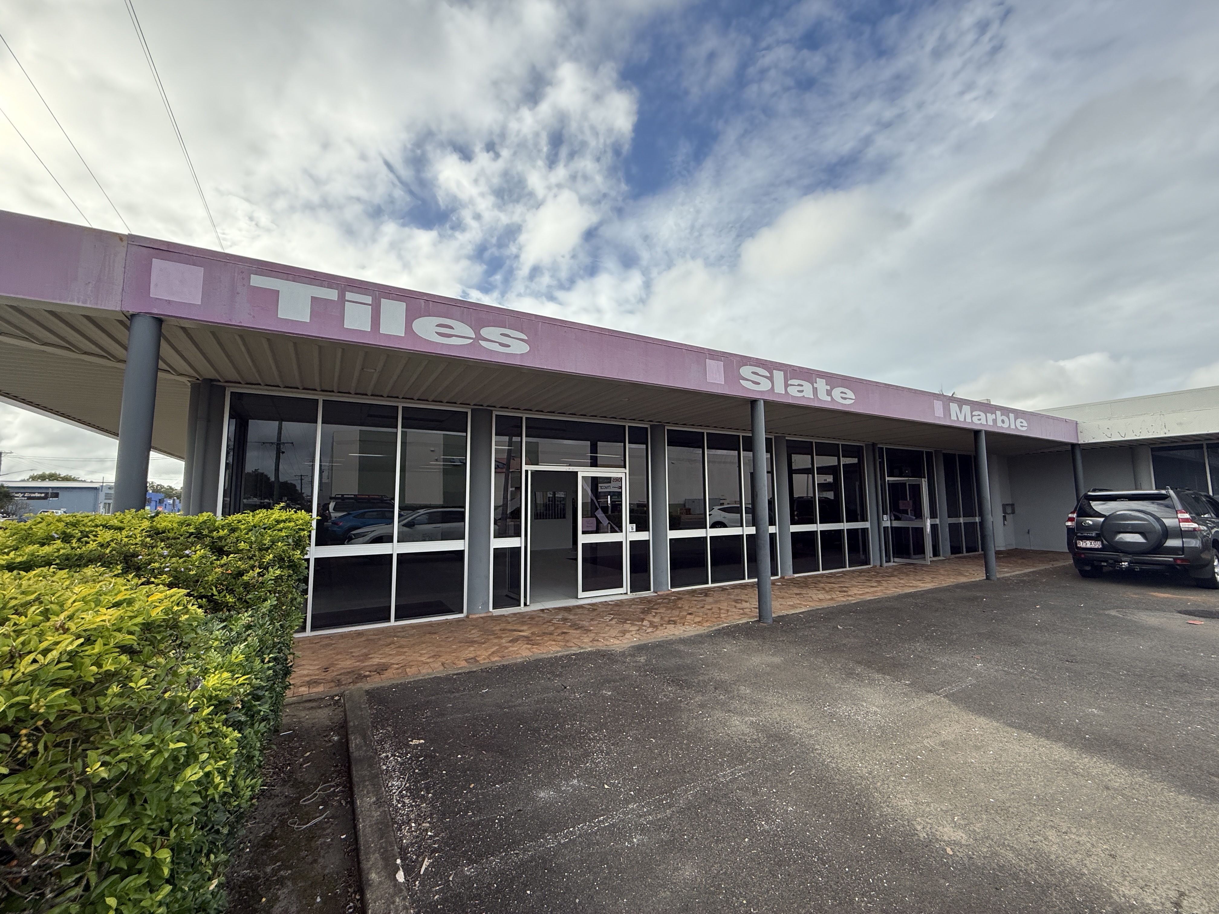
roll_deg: +0.1
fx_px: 493
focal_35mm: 14
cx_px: 610
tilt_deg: +5.8
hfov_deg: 102.1
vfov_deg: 85.7
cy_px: 457
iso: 64
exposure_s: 1/1431
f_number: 2.2
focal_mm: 2.22
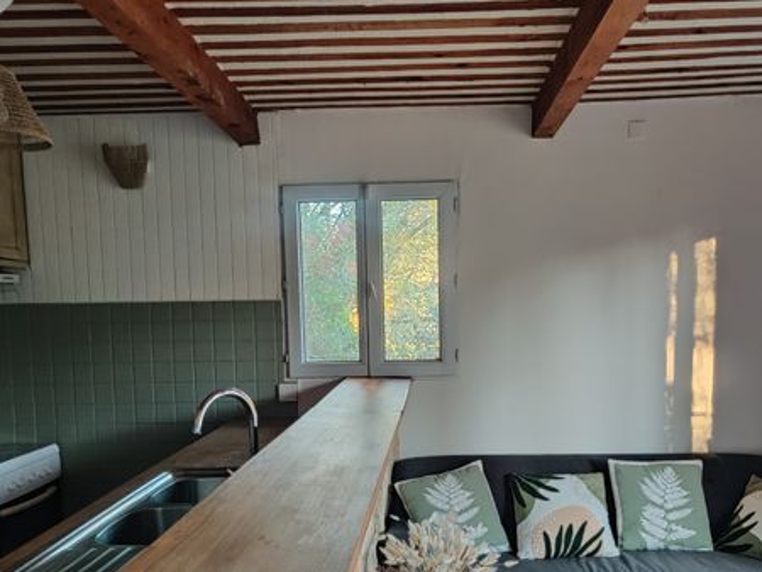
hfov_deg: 51.3
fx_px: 793
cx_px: 413
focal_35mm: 36
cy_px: 364
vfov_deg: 39.4
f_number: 1.65
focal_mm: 4.75
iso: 800
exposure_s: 1/20
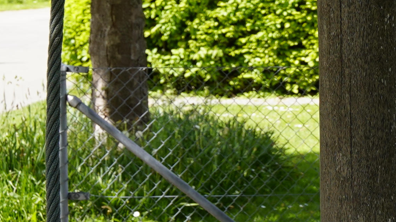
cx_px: 1193
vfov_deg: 4.6
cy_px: -167
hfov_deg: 7.3
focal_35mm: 260
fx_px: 2731
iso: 100
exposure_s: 1/100
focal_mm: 35.7
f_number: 6.3
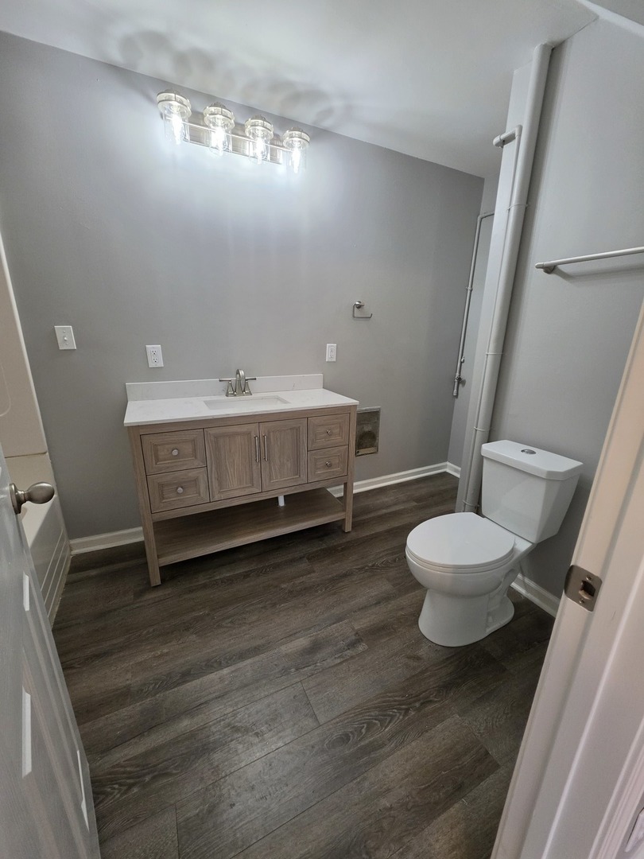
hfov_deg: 89.9
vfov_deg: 106.2
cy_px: 430
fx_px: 322
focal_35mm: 13
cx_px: 322
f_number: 1.9
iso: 200
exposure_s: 1/120
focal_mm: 2.2
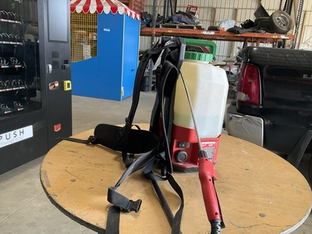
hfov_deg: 61.7
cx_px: 156
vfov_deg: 48.2
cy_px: 117
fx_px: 261
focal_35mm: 29
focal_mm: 3
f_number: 1.8
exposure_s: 1/87
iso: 64
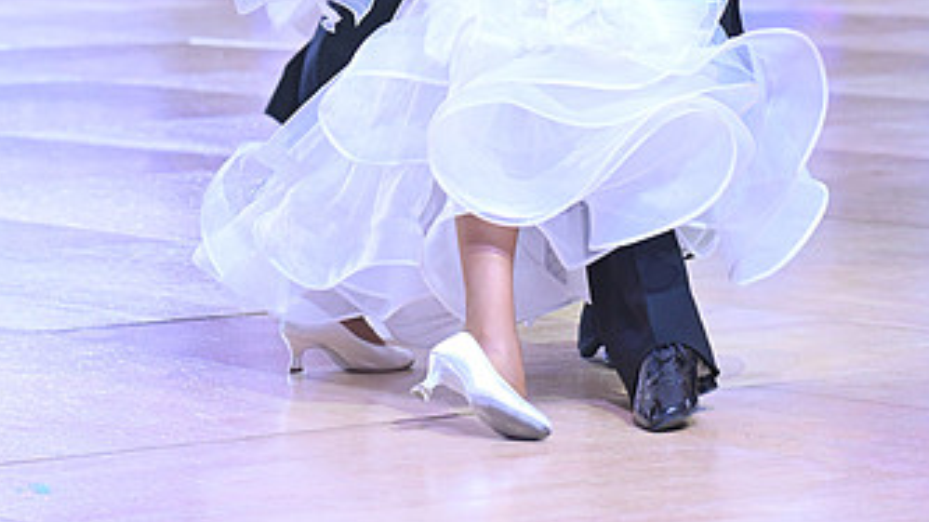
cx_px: 428
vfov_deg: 5.3
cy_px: -248
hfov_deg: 9.5
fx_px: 5614
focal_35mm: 228
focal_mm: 125
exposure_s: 1/400
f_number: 5
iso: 4000
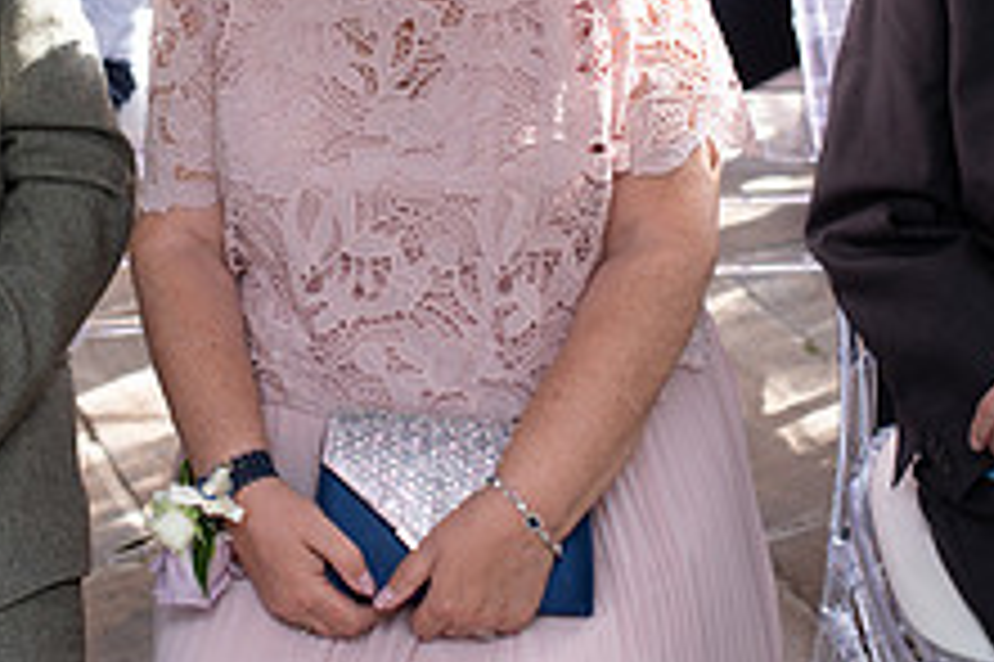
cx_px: 333
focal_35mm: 92
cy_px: -117
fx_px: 2538
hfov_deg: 22.1
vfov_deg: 14.4
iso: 100
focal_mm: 35
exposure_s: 1/200
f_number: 2.5
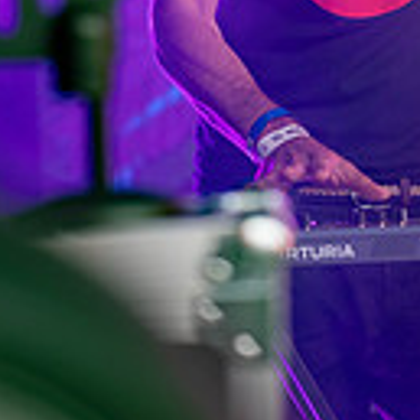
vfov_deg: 6.8
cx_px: 366
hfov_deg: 7.0
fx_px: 3445
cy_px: -296
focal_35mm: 251
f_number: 2.2
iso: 110
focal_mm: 85
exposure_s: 1/200
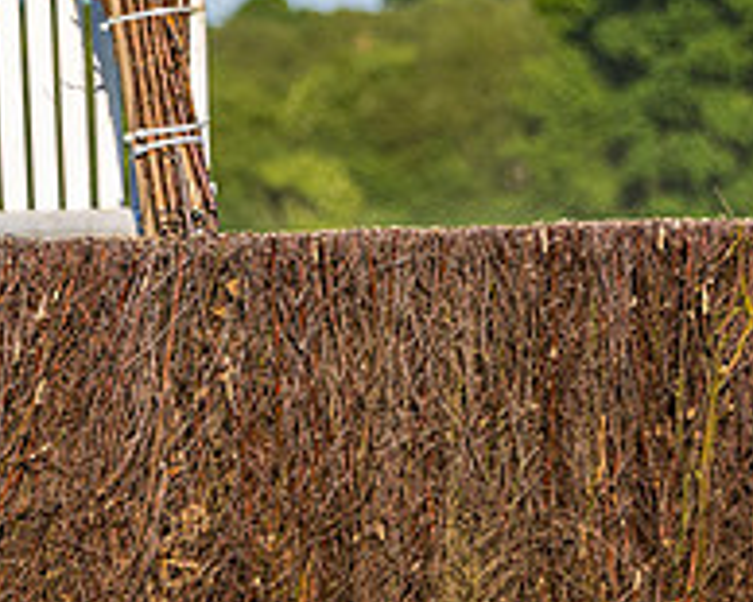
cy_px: 292
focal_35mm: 535
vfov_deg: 2.9
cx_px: -378
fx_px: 11917
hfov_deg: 3.6
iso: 200
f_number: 4
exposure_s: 1/1250
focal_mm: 120
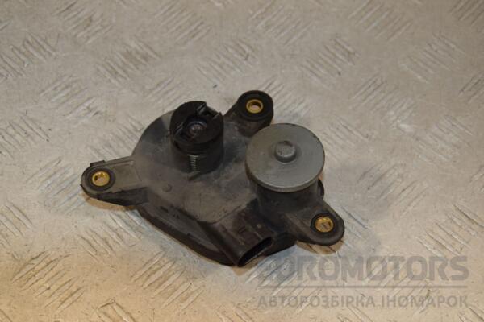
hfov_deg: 26.0
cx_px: 242
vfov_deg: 17.5
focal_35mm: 78
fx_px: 1049
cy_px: 161
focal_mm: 52
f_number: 8
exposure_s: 1/200
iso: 800
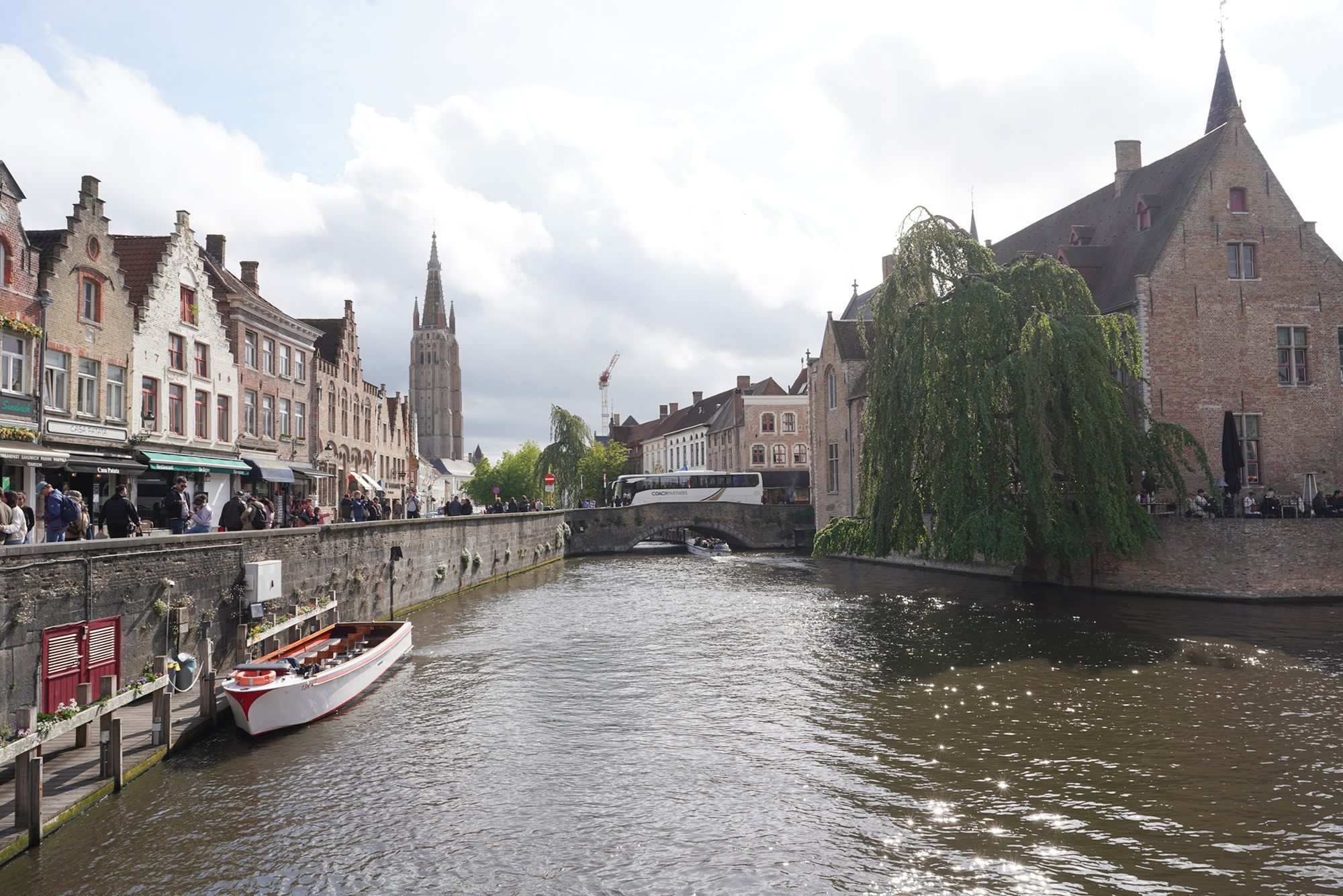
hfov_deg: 73.7
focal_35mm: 24
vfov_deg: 53.1
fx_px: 895
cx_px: 672
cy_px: 448
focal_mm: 24
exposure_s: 1/100
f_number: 13
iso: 100
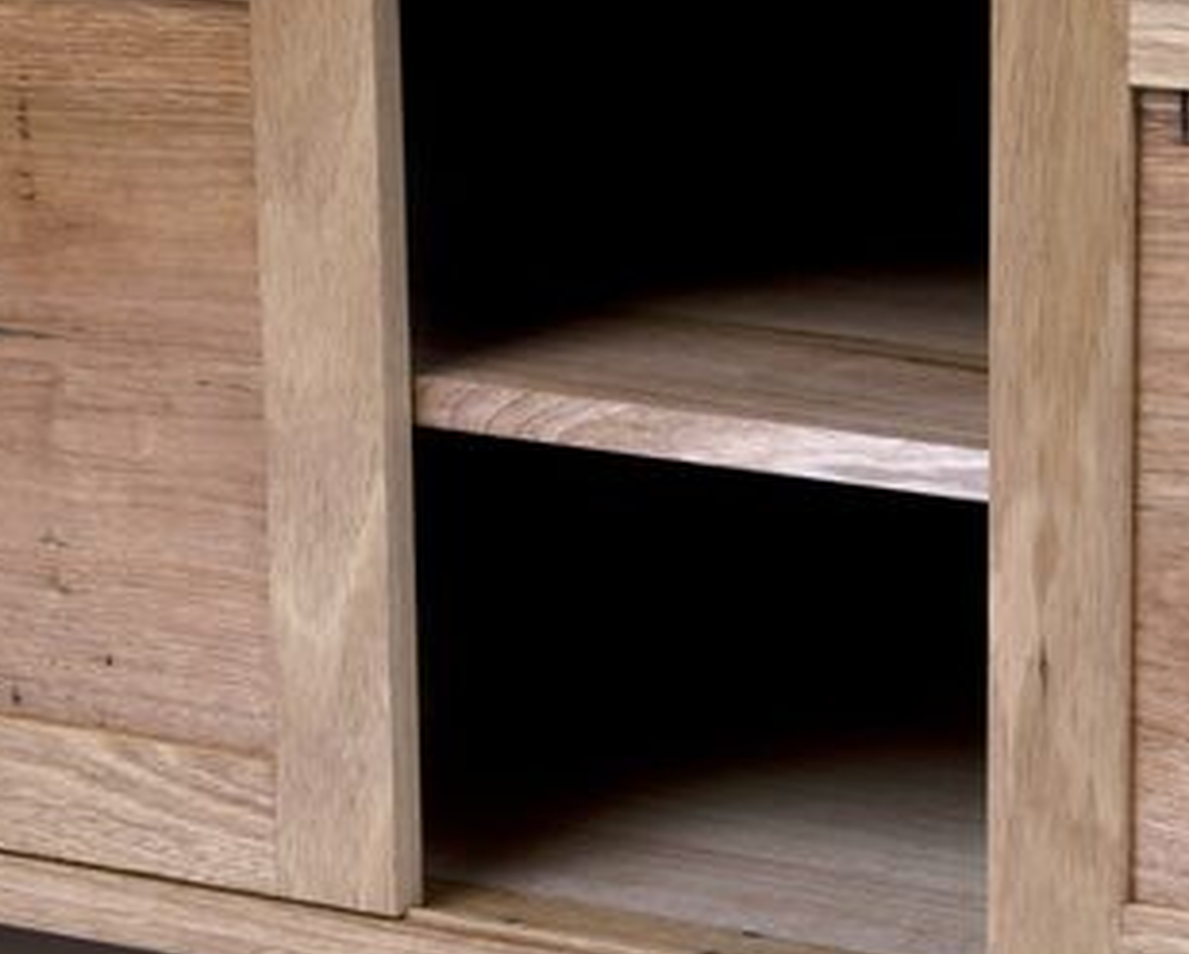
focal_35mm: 160
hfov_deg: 12.0
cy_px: 467
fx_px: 5636
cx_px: 835
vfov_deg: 9.7
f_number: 16
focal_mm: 55
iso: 200
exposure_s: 1/160
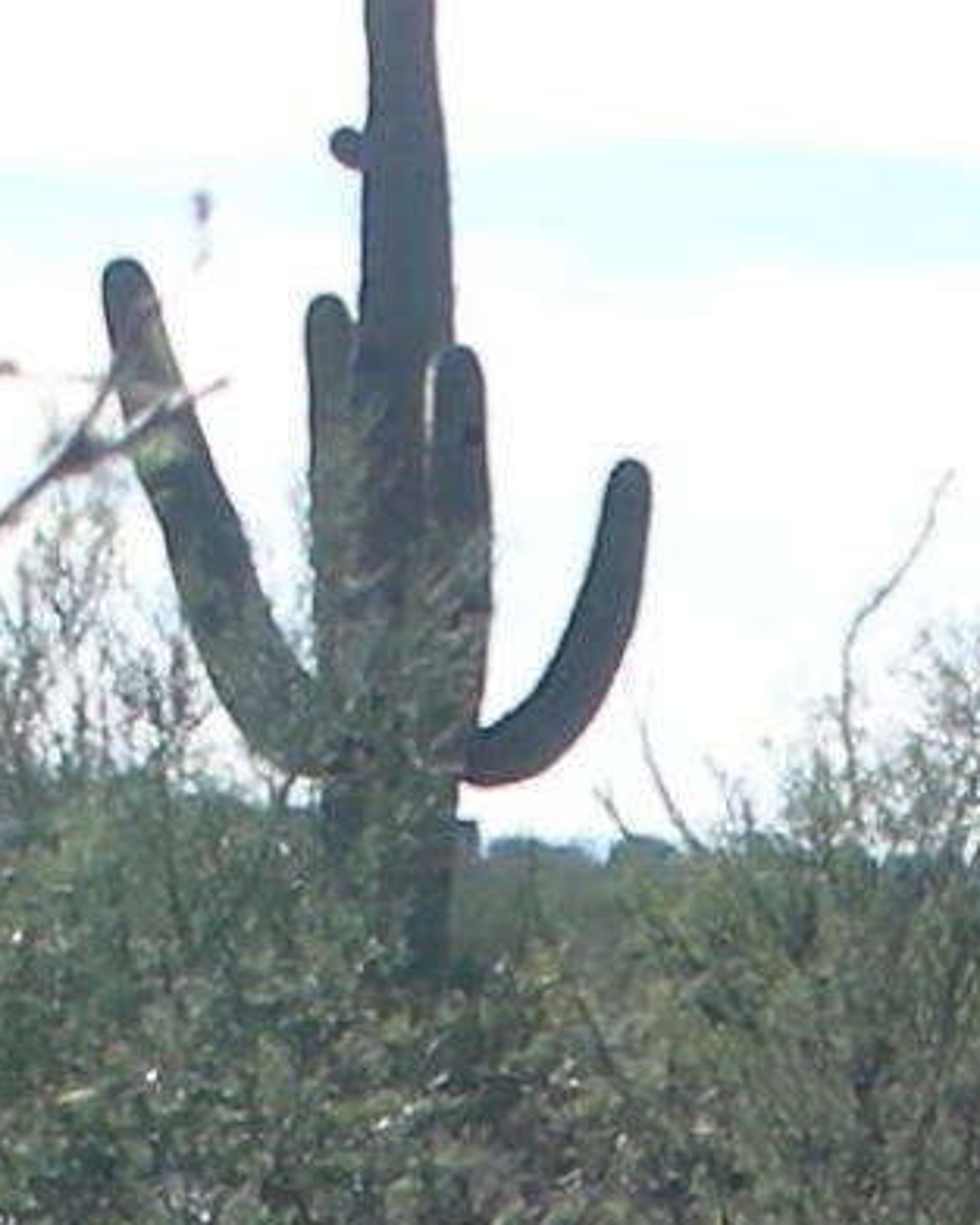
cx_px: 927
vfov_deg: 7.1
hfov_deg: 5.9
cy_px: 2362
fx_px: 9495
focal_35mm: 262
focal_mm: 5.8
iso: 50
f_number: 8.5
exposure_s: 1/79.8
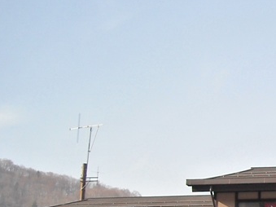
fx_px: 805
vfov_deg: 14.4
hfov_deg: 18.1
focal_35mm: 101
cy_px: 216
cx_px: 365
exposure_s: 1/176
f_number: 5.6
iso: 64
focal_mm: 5.7
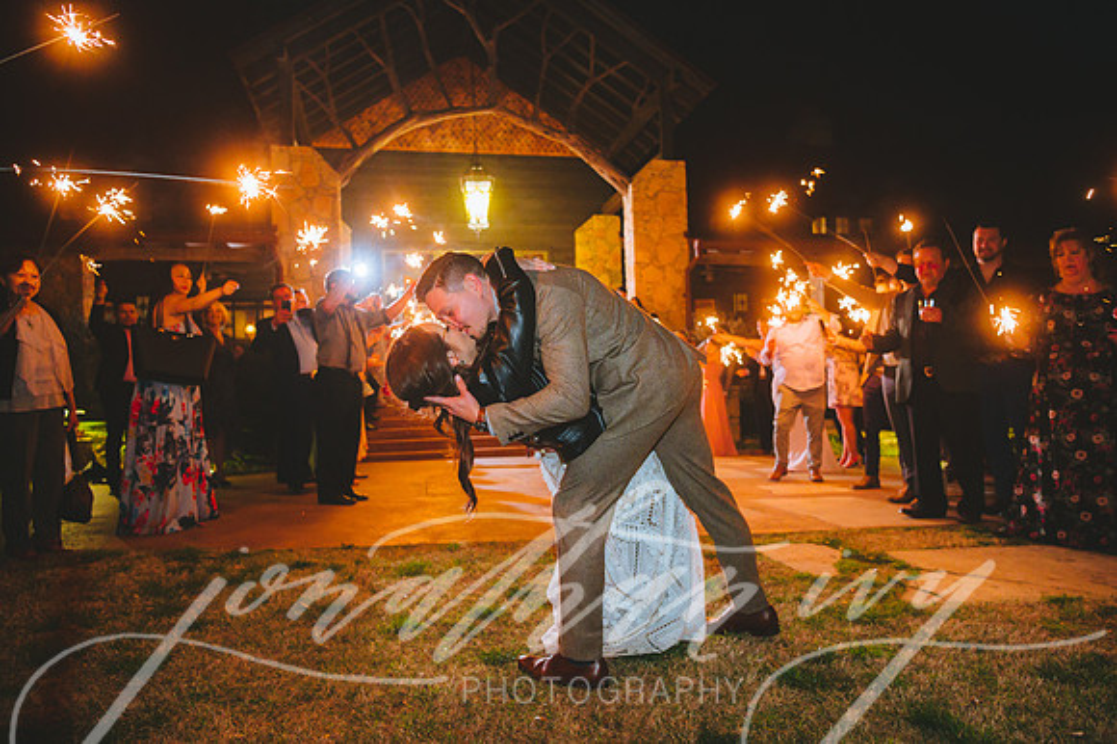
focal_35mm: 25
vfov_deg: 52.0
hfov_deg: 72.5
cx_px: 571
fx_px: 761
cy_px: 381
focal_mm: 24
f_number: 2.8
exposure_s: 1/50
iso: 2500
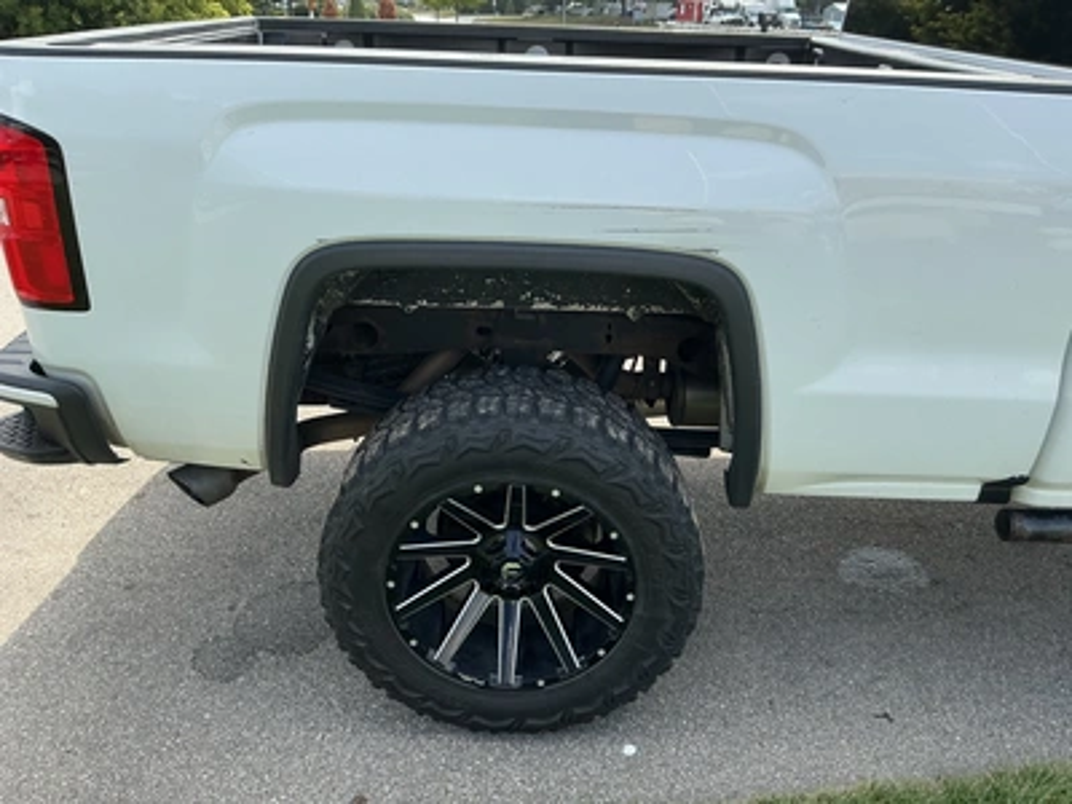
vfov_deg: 49.7
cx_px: 536
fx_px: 867
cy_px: 402
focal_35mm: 28
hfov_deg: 63.4
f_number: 1.8
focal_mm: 3
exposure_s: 1/804
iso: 25
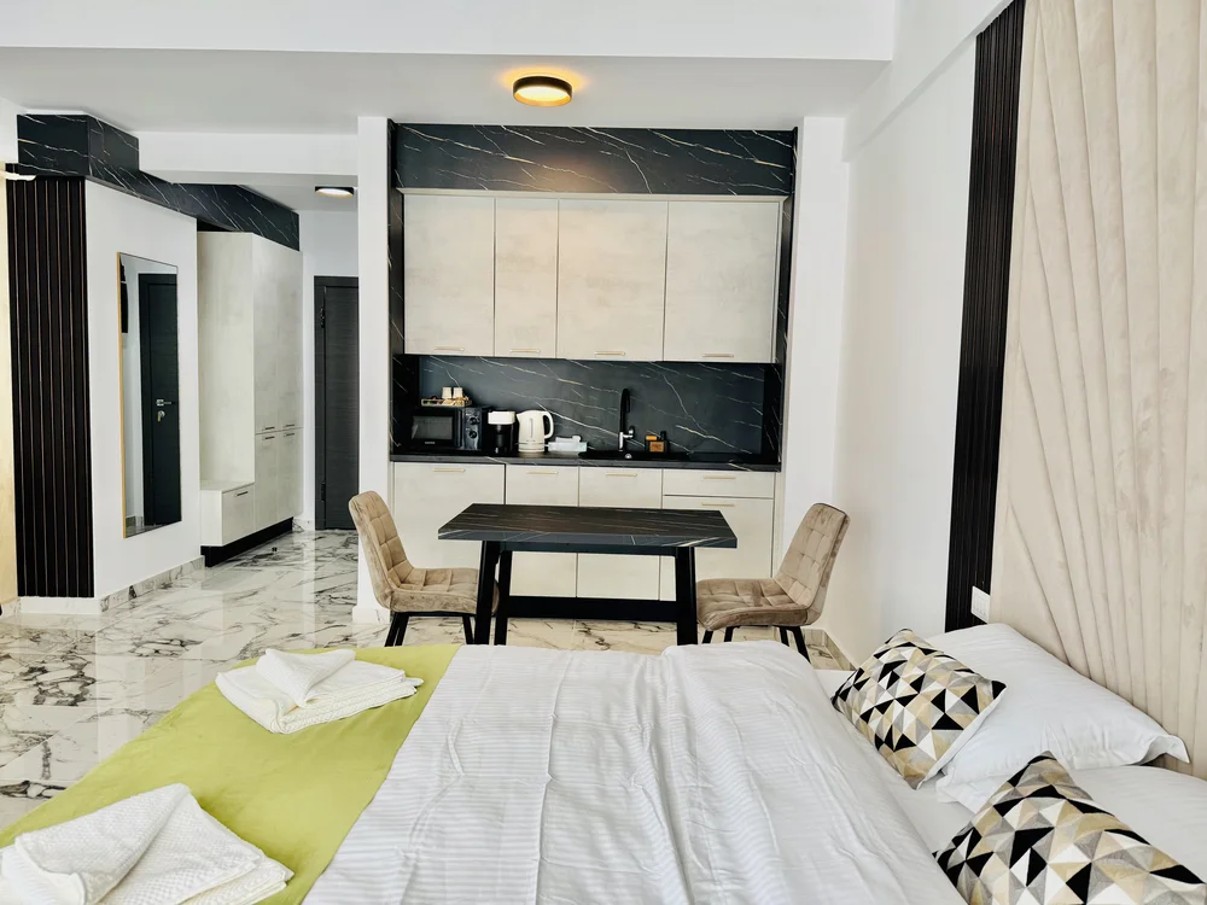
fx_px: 837
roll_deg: -1.8
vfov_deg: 56.8
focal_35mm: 24
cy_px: 452
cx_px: 604
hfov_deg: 71.6
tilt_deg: -4.3
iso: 100
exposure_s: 1/121
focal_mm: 6.76
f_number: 1.78
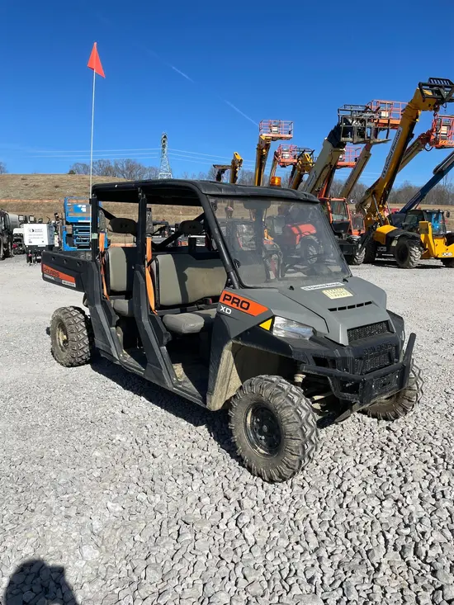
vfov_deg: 67.3
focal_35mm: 26
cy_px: 302
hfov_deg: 53.1
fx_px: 455
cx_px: 227
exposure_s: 1/4651
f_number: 1.6
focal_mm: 4.2
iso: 32
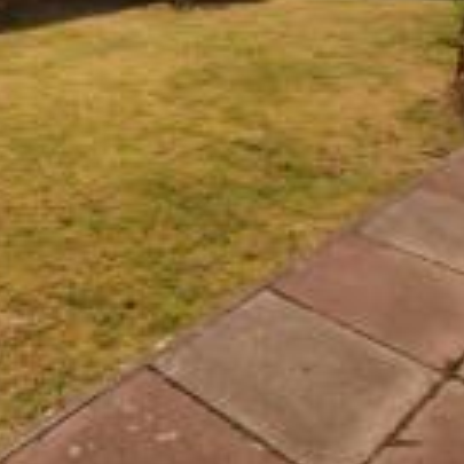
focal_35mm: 45
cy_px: 60
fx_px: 682
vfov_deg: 35.7
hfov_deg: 35.6
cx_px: 58
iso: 100
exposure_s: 1/1600
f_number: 4
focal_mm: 10
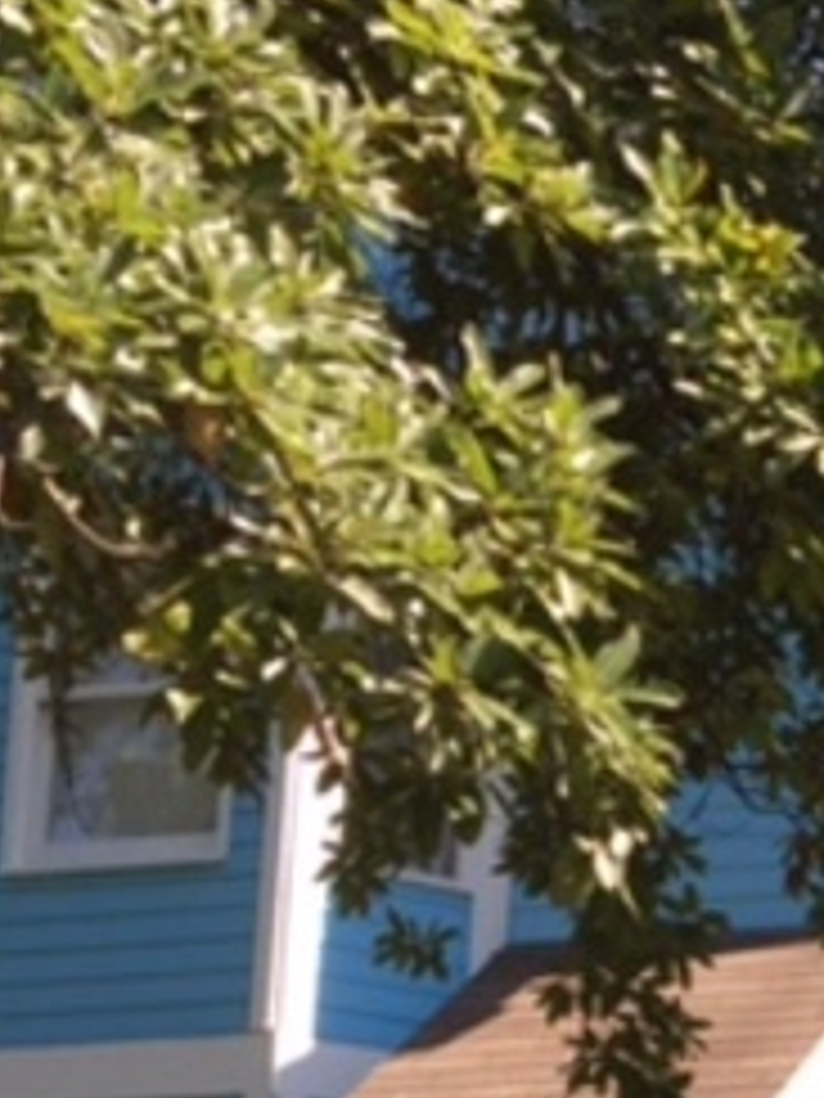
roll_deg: -1.6
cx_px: 1490
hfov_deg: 13.8
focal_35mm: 95
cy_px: 1220
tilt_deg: +11.0
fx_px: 3015
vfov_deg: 19.7
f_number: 2.2
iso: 32
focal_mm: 4.15
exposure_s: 1/527
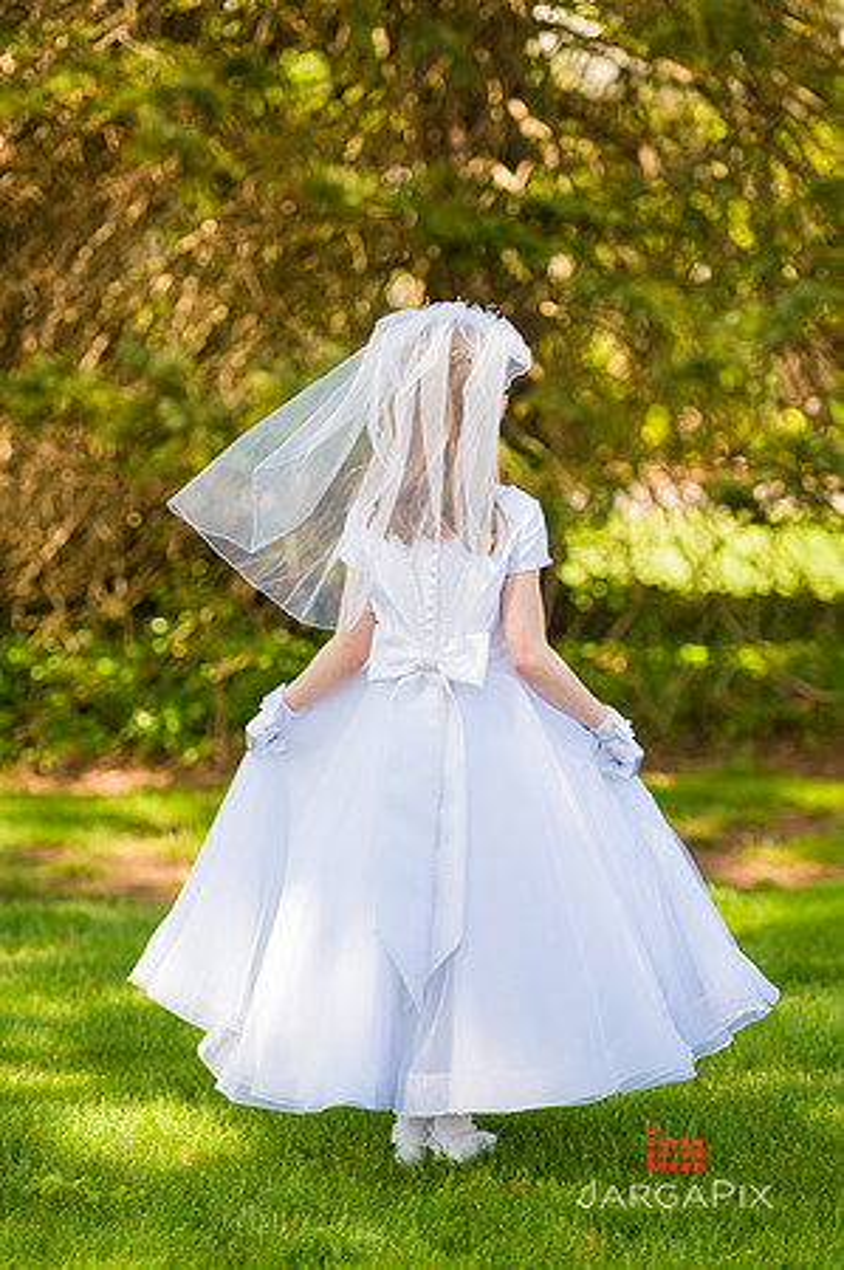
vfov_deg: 17.7
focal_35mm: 116
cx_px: 422
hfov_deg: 11.8
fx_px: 4088
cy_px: 635
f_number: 3.2
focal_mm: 116
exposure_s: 1/800
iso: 200
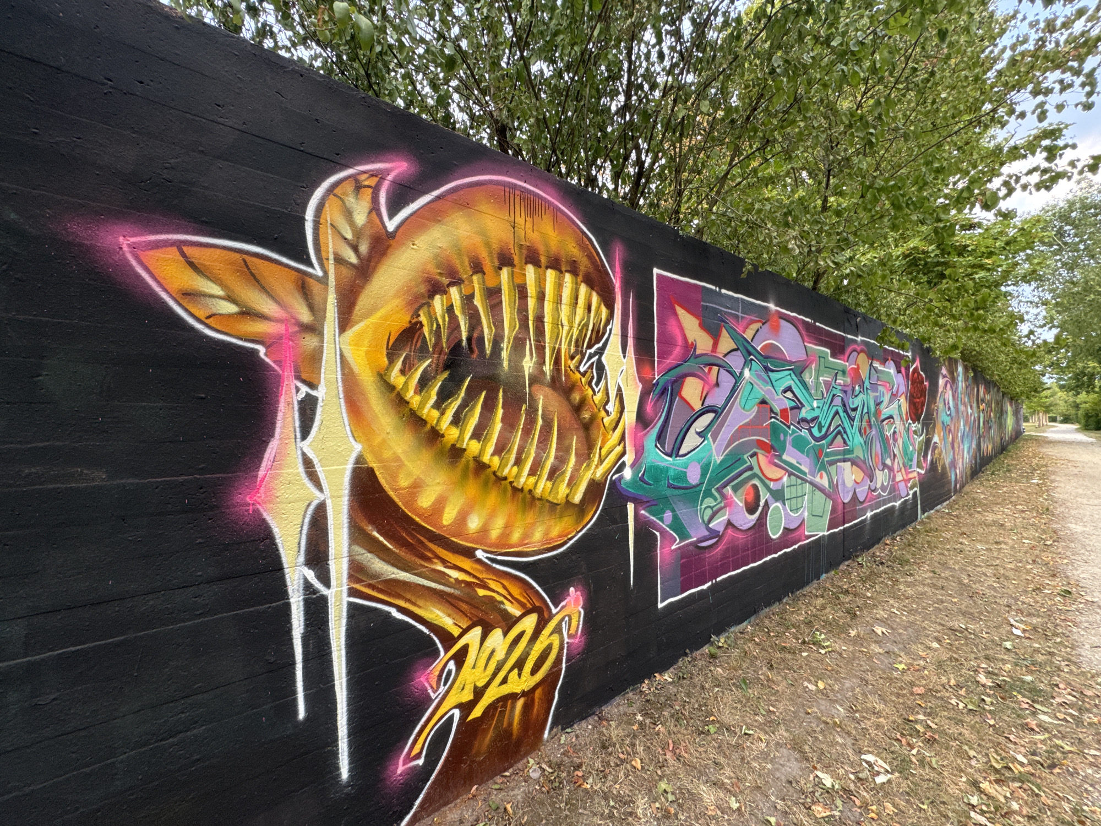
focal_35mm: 14
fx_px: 445
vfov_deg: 85.7
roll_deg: +0.4
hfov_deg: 102.1
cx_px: 550
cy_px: 413
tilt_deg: -0.1
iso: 125
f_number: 2.2
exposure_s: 1/99
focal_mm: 2.22
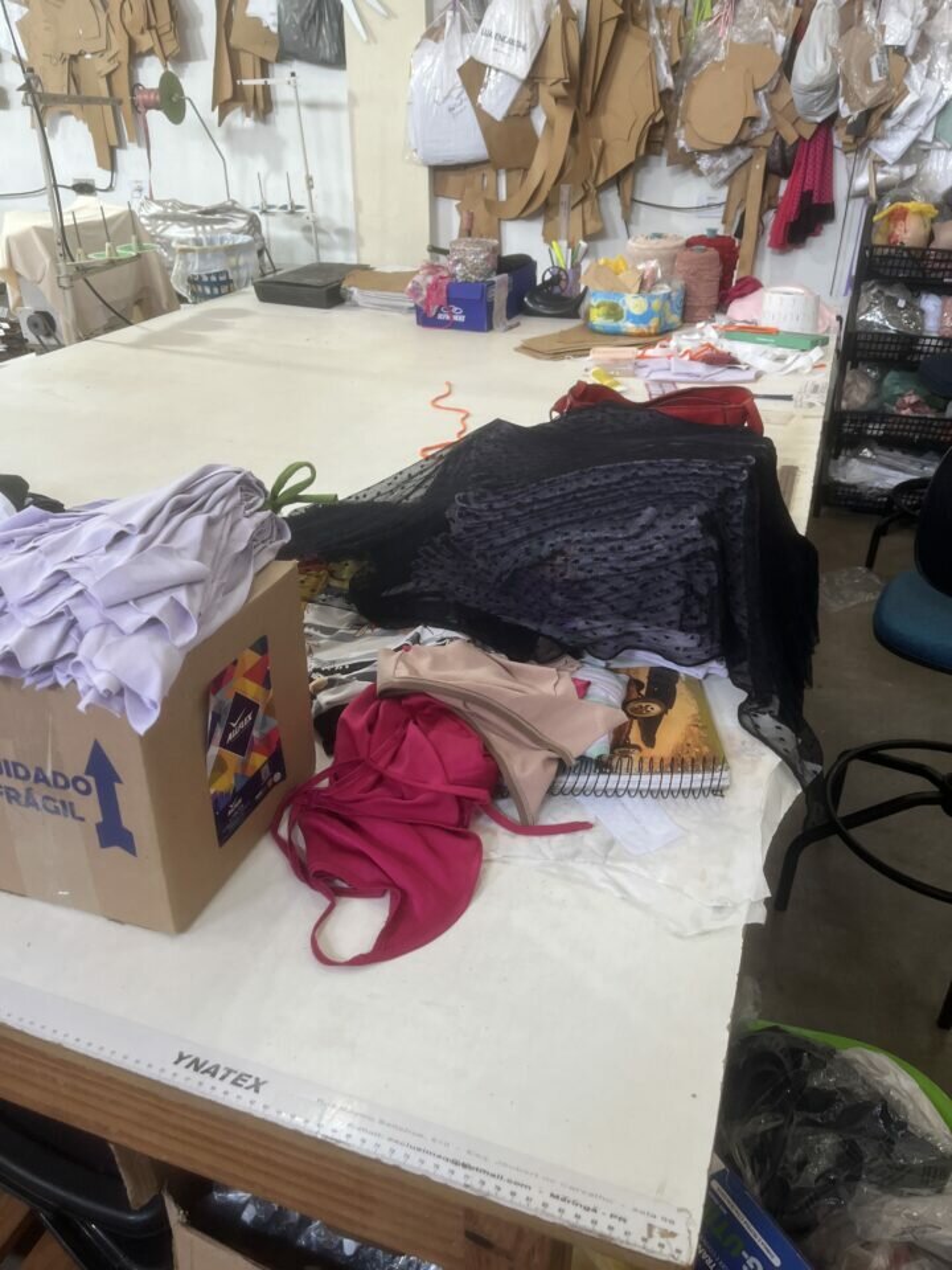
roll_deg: +0.0
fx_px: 953
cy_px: 635
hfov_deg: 53.1
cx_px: 476
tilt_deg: -29.1
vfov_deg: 67.3
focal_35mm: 26
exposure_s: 1/120
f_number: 1.6
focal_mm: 5.1
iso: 125
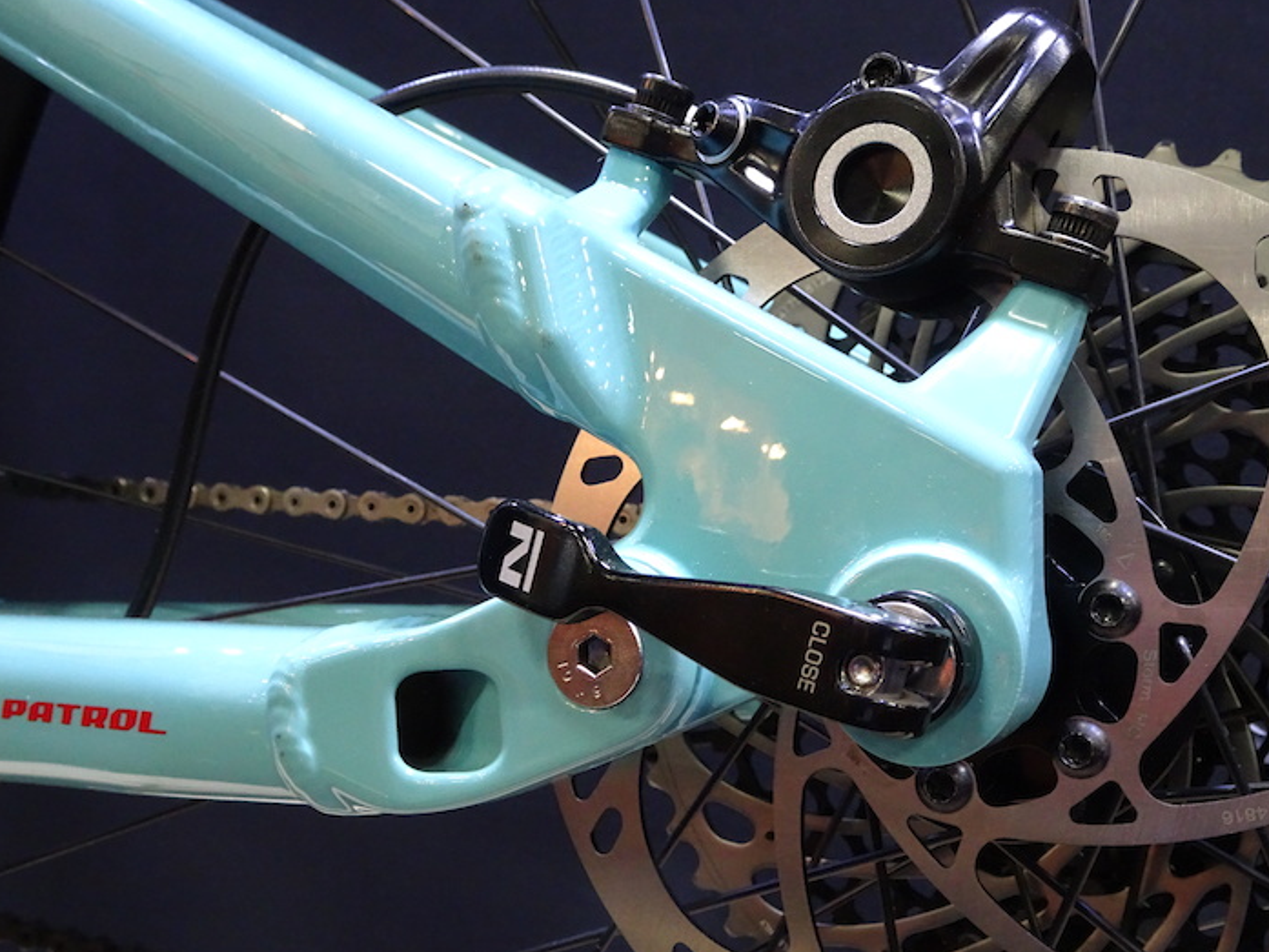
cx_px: 665
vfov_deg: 36.8
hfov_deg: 47.8
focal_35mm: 39
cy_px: 521
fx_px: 1430
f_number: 4
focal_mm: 5.79
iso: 800
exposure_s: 1/25
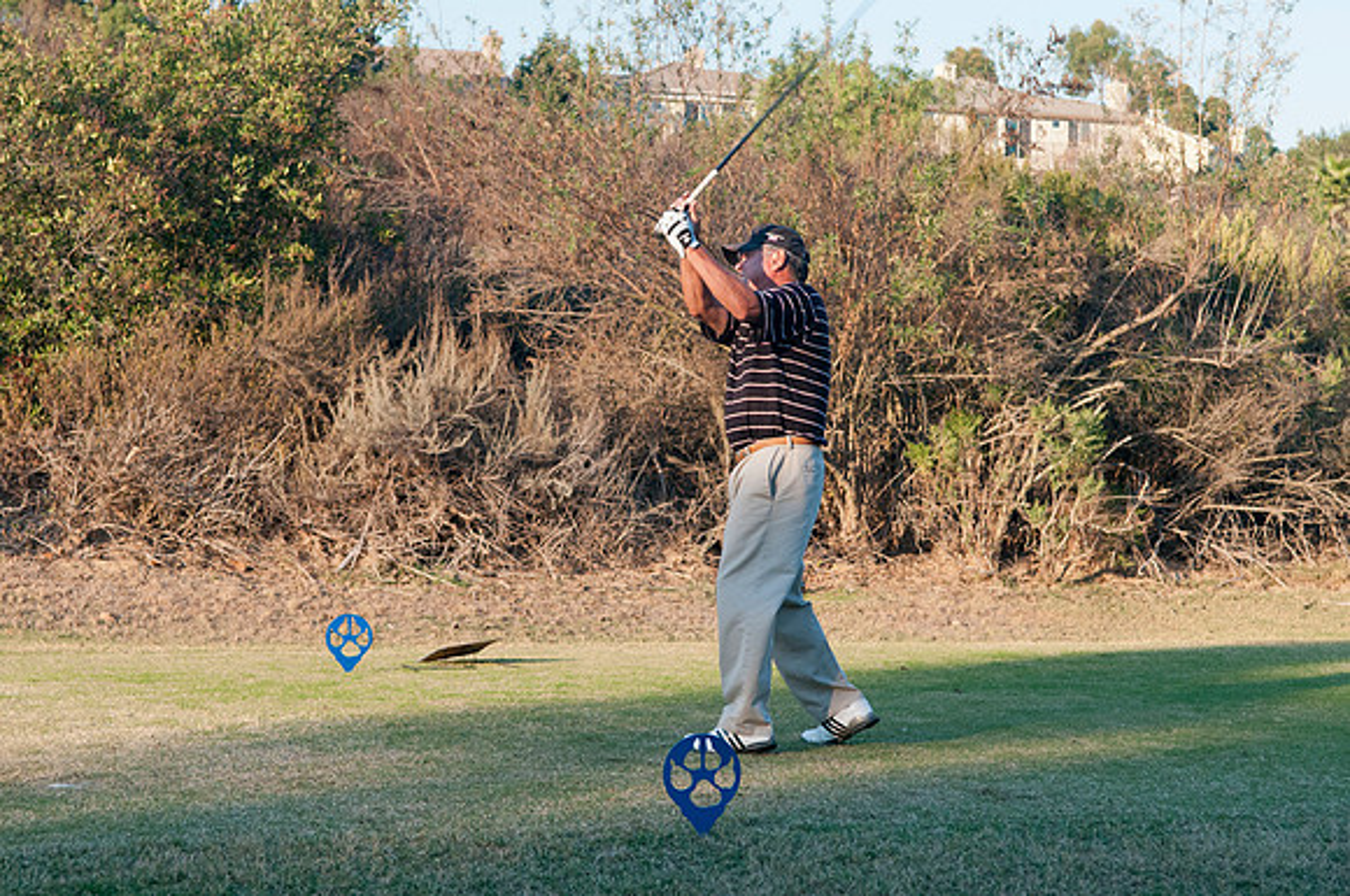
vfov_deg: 18.9
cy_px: 448
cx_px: 675
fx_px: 2696
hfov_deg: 28.1
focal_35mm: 72
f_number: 5.6
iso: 500
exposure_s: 1/250
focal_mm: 48
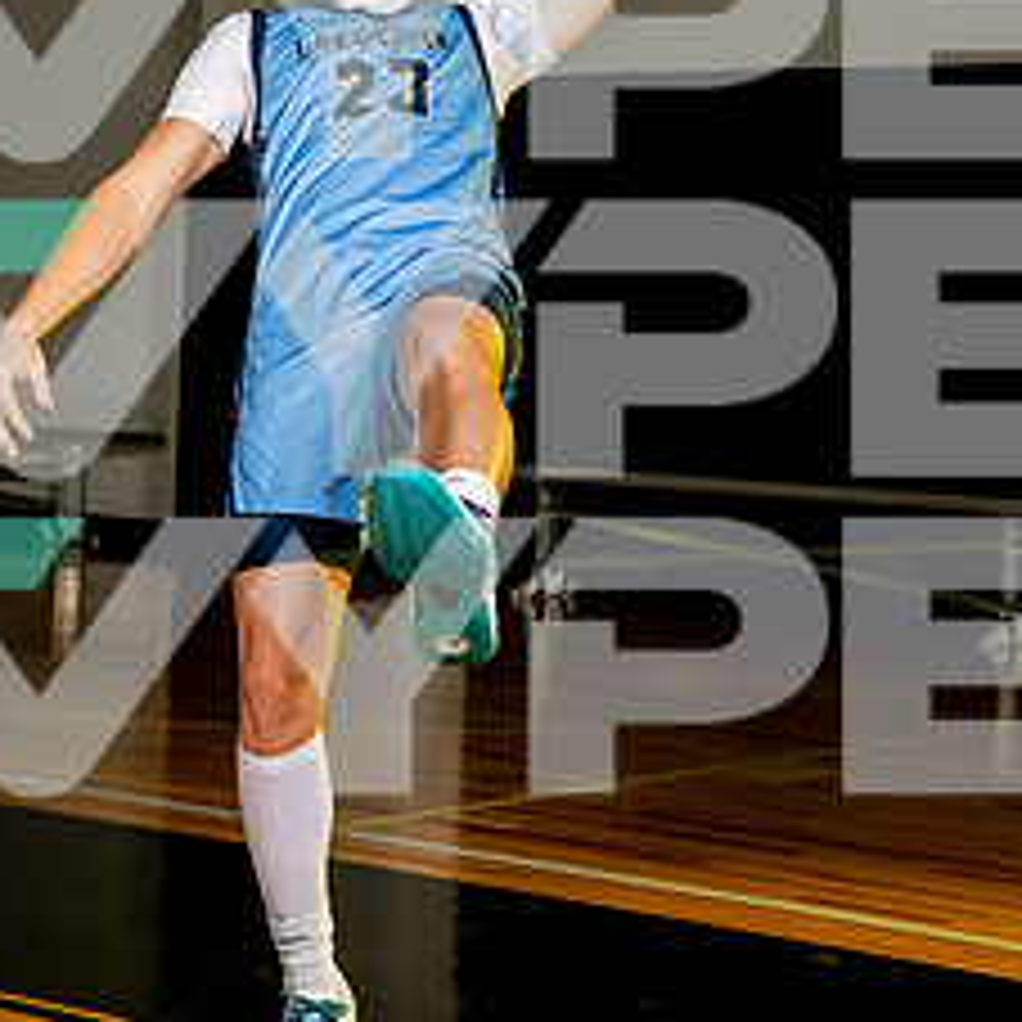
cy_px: 342
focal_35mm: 101
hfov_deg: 17.2
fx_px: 3374
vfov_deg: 17.2
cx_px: 486
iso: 100
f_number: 6.3
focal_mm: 60
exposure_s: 1/200
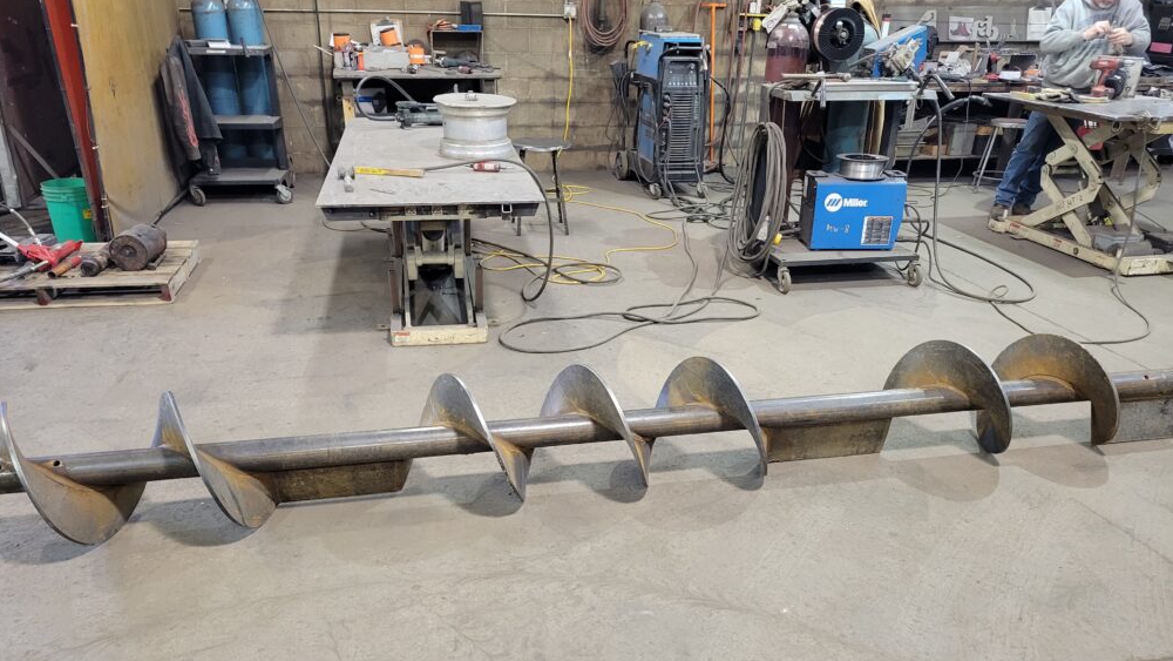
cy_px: 409
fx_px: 902
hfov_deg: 66.1
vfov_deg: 40.0
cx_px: 578
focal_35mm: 29
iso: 400
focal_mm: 5.4
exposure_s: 1/39
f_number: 1.8
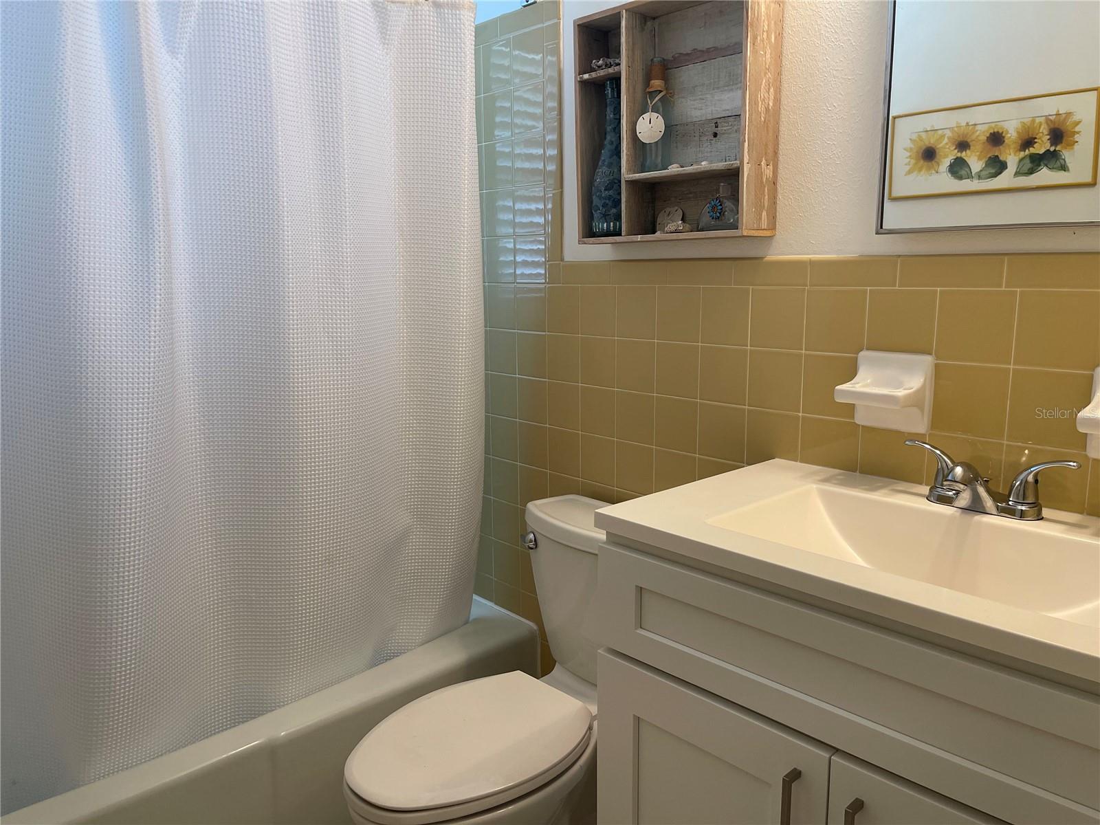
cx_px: 550
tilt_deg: -11.3
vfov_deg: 54.9
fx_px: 794
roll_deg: +0.4
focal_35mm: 25
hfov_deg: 69.4
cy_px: 412
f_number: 1.6
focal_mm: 5.1
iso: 125
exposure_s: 1/120
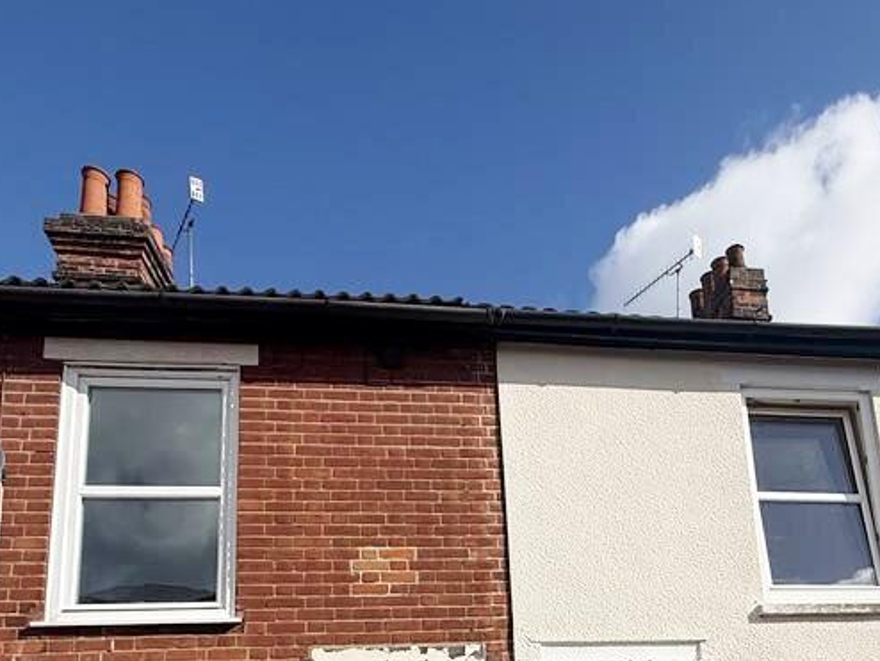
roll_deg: +3.0
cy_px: 650
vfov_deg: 42.2
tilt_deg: +10.4
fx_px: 738
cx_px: 515
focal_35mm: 29
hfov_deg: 61.3
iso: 50
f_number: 2.2
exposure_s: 1/4425
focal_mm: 2.22
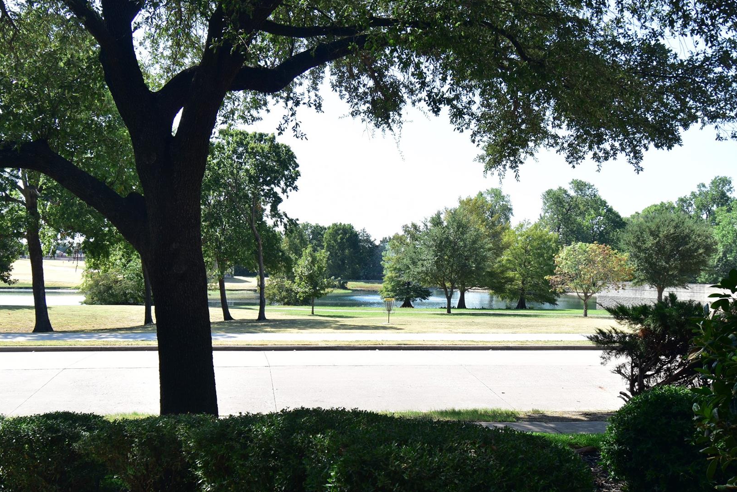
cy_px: 297
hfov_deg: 50.7
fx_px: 778
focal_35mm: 38
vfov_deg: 34.9
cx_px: 341
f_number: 8
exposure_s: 1/80
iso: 100
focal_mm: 20
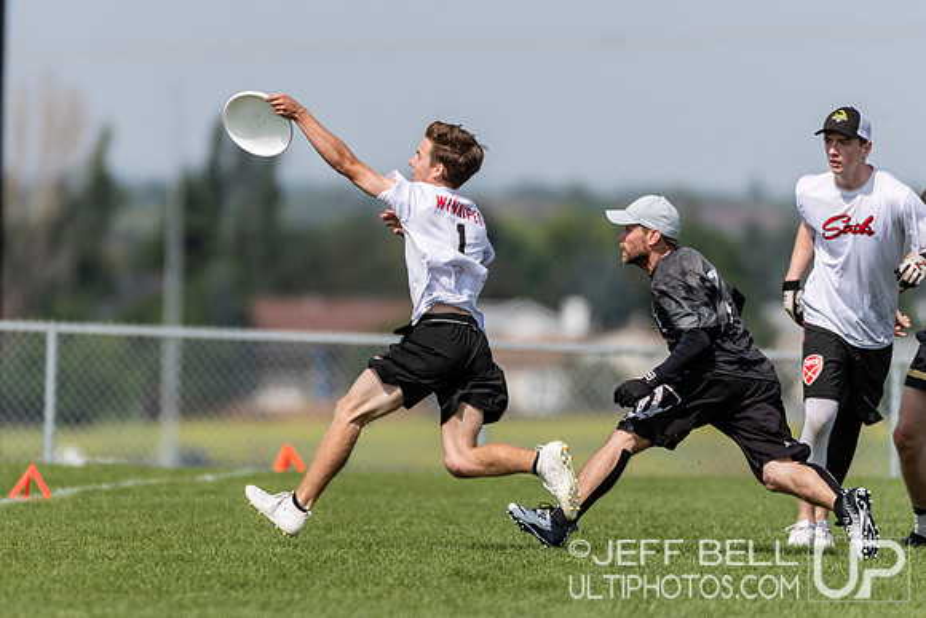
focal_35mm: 740
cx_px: 409
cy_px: 289
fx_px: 19051
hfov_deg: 2.8
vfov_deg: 1.9
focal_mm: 400
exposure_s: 1/1250
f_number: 4
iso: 100
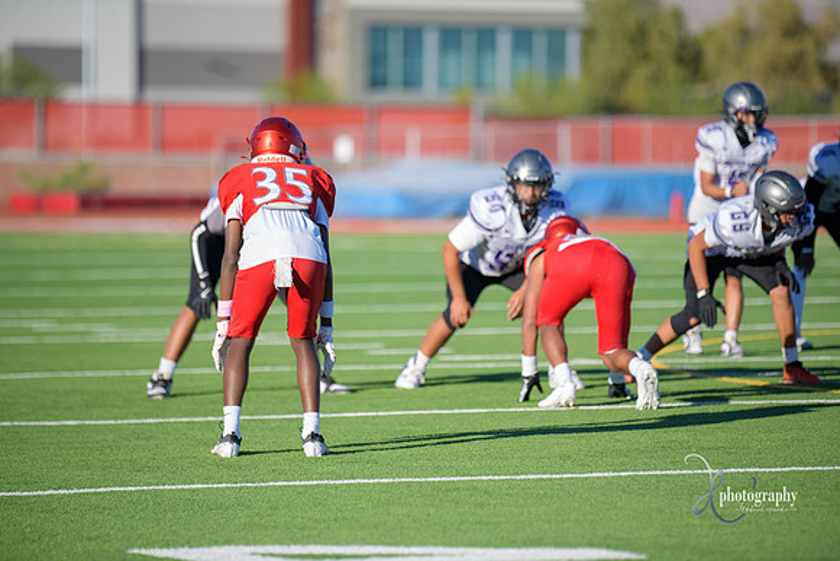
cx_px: 420
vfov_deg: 5.5
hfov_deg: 8.2
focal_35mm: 250
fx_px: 5834
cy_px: 280
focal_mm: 250
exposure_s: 1/4000
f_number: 2.8
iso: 400
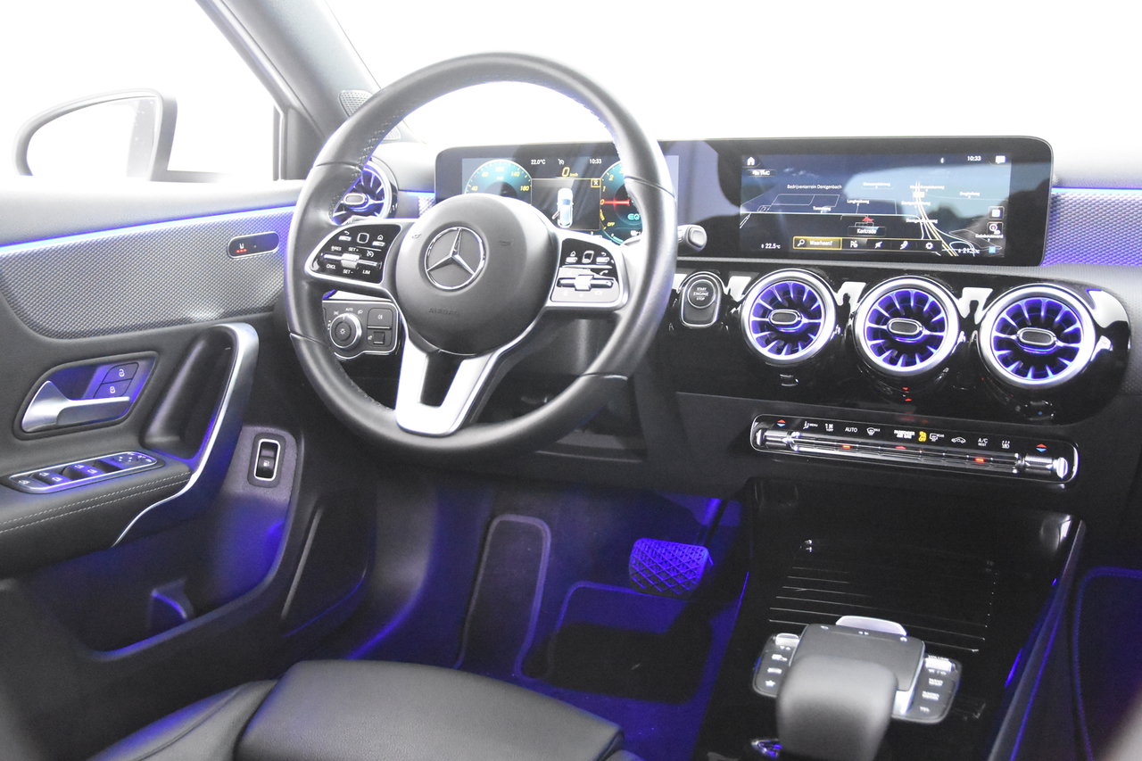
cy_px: 380
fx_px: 1142
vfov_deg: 36.9
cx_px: 571
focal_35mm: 36
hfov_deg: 53.1
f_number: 3
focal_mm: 24
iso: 11400
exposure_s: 1/40
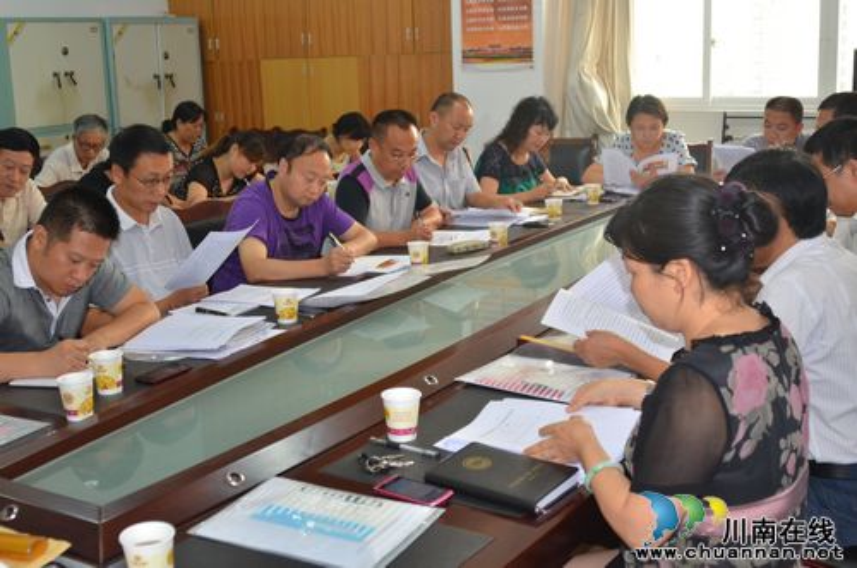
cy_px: 284
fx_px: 998
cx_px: 428
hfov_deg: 46.5
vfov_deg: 31.7
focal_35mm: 42
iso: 450
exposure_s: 1/60
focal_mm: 28
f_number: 3.5
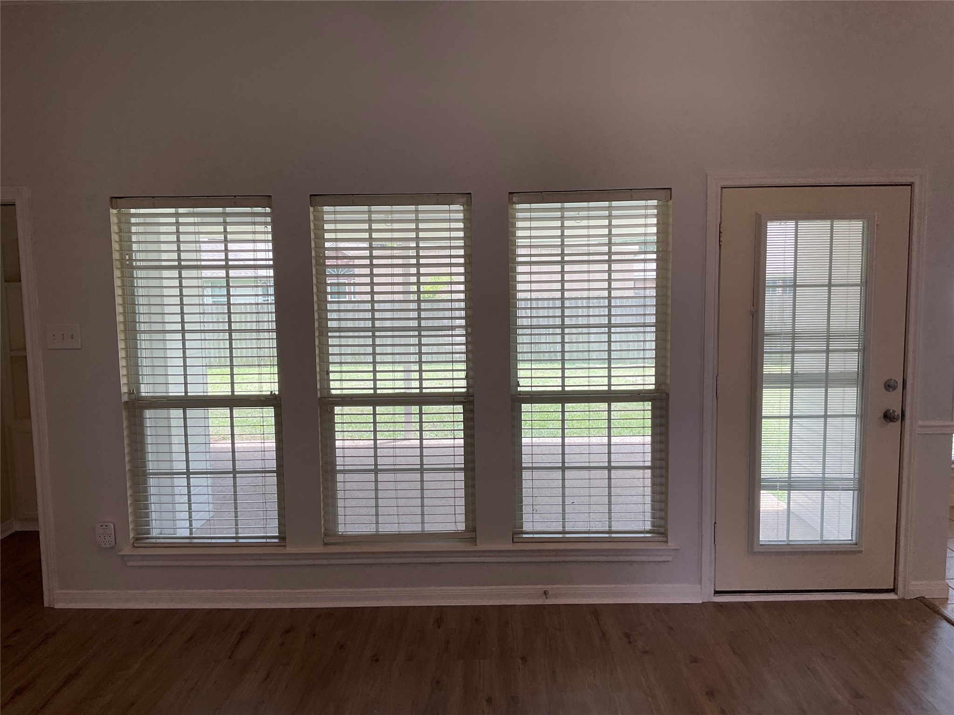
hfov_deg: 61.7
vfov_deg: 48.2
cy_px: 358
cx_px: 477
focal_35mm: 29
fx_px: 799
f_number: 1.8
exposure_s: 1/123
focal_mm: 3
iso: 16
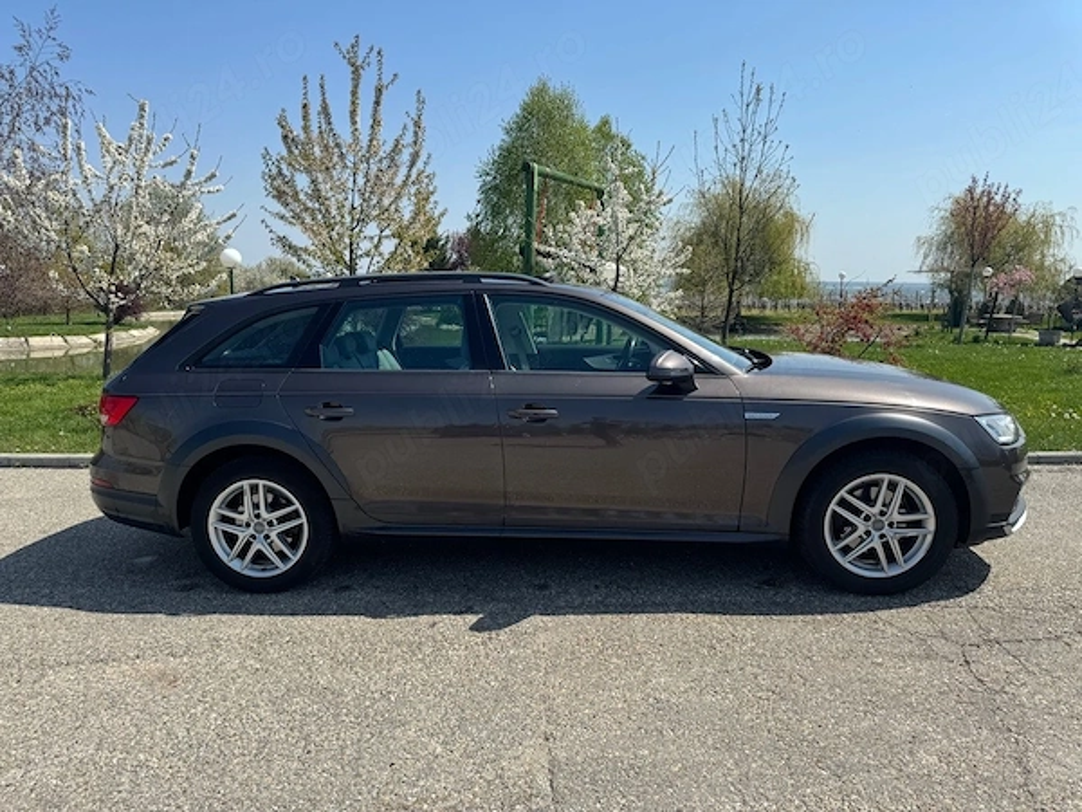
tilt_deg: -10.1
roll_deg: -0.3
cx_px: 541
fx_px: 750
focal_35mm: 24
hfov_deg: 71.6
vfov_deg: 56.8
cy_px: 406
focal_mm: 6.76
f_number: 1.78
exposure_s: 1/4310
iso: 80
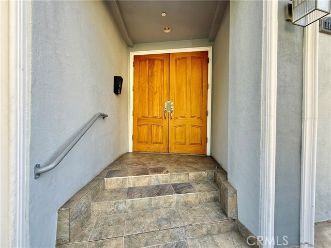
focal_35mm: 14
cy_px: 124
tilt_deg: -0.4
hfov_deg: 102.1
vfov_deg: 85.7
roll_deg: -1.2
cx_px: 166
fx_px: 134
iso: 50
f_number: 2.2
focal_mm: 2.22
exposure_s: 1/117
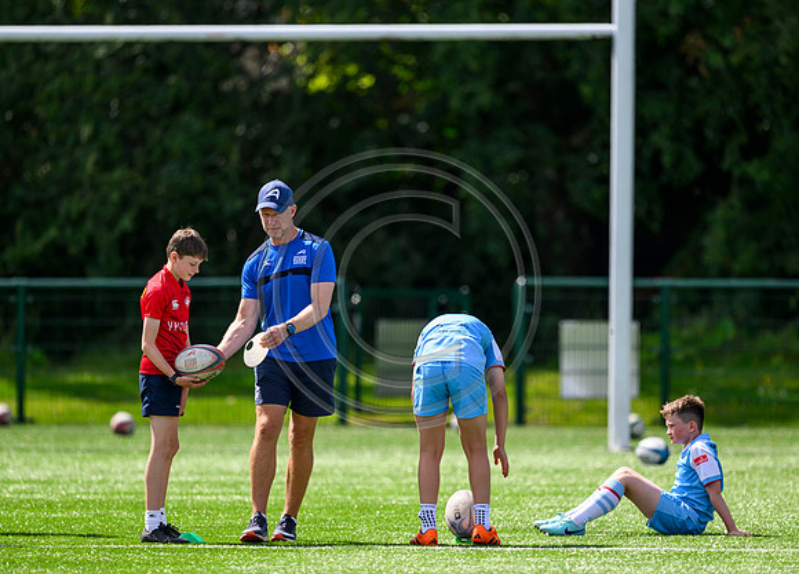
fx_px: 9941
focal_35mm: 437
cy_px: 297
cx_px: 396
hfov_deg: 4.6
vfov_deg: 3.3
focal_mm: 400
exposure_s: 1/2000
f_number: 3.2
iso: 250
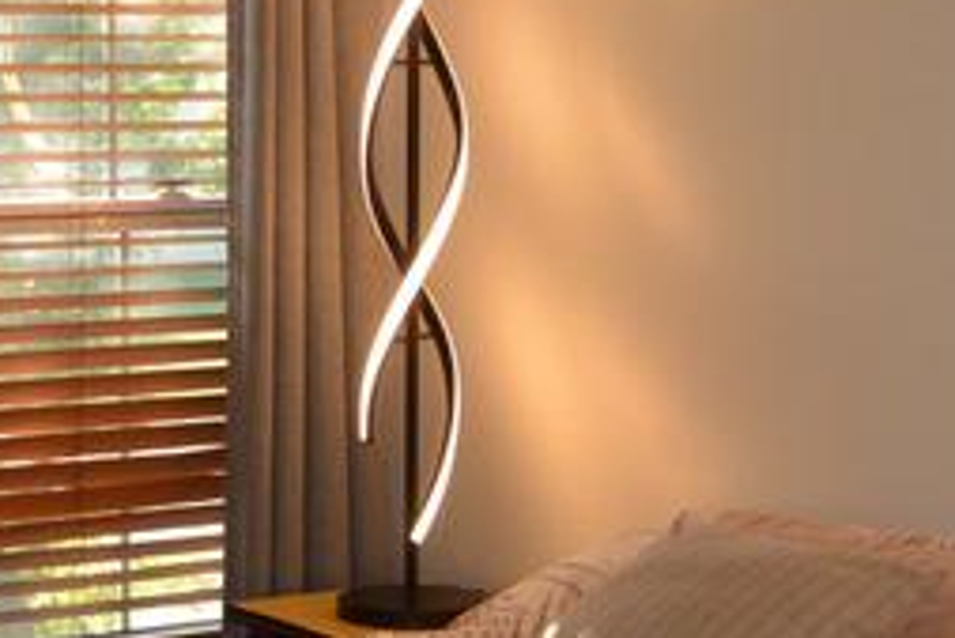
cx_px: 336
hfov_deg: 21.0
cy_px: 517
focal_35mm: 97
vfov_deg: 14.0
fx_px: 2575
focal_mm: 16
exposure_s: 1/125
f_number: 3.5
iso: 320
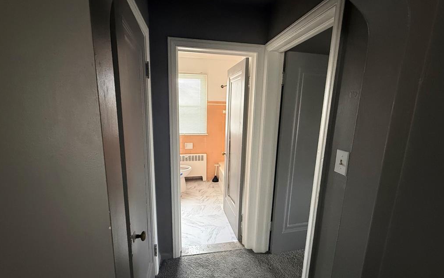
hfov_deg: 101.5
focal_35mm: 15
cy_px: 144
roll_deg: +0.7
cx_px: 221
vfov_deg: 74.8
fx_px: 181
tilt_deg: -10.9
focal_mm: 2.22
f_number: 2.2
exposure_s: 1/60
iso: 640
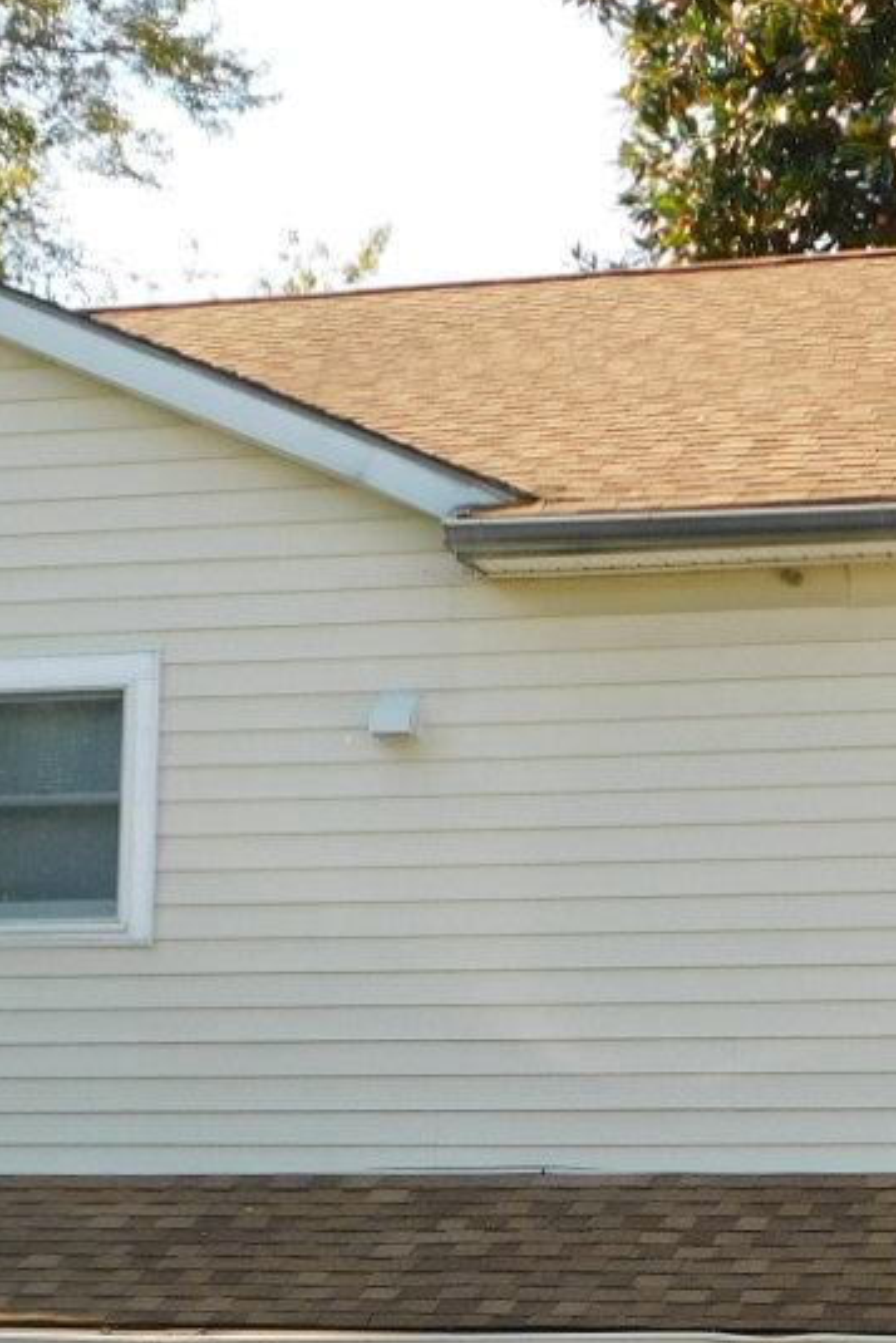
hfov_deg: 12.2
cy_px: 1212
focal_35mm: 112
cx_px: 540
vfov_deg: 18.0
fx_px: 4178
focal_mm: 6.3
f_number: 3.5
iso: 125
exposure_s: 1/400
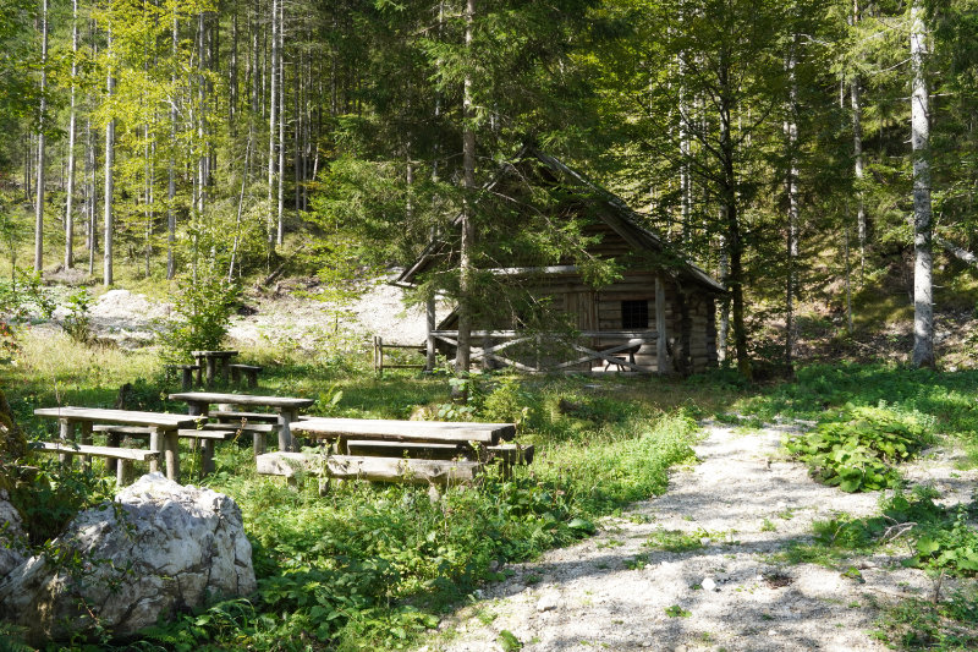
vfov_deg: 43.6
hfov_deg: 61.9
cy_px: 326
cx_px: 489
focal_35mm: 30
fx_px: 815
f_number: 13
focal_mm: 20
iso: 250
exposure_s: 1/50
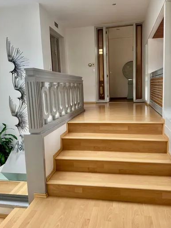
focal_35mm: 28
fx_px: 184
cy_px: 110
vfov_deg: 63.4
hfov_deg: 49.8
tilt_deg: -6.9
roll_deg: +1.5
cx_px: 89
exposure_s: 1/121
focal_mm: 6.76
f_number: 1.78
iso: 200
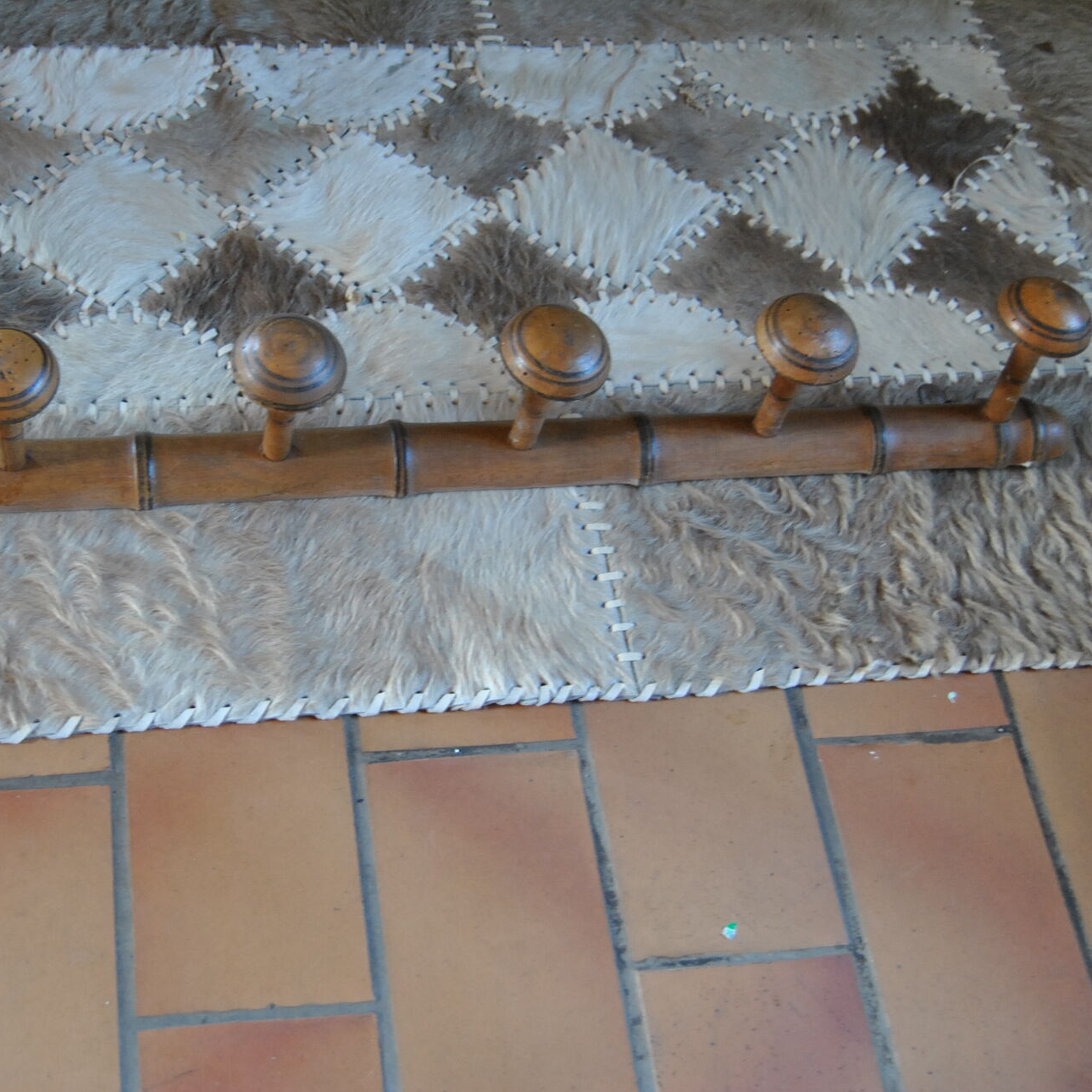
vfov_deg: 36.8
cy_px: 548
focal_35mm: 46
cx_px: 313
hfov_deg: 36.2
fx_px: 1642
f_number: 3.8
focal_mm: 24
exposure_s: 1/30
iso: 720
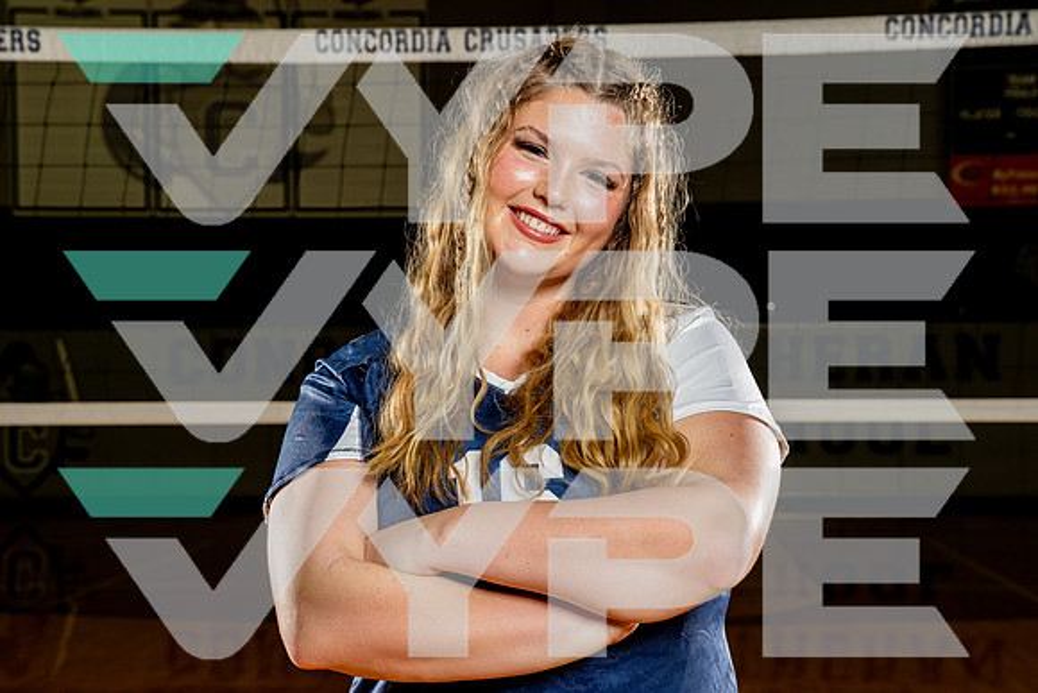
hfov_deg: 27.1
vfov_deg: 18.3
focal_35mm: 75
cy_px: 343
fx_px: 2151
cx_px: 514
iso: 1000
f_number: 8
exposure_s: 1/250
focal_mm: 69
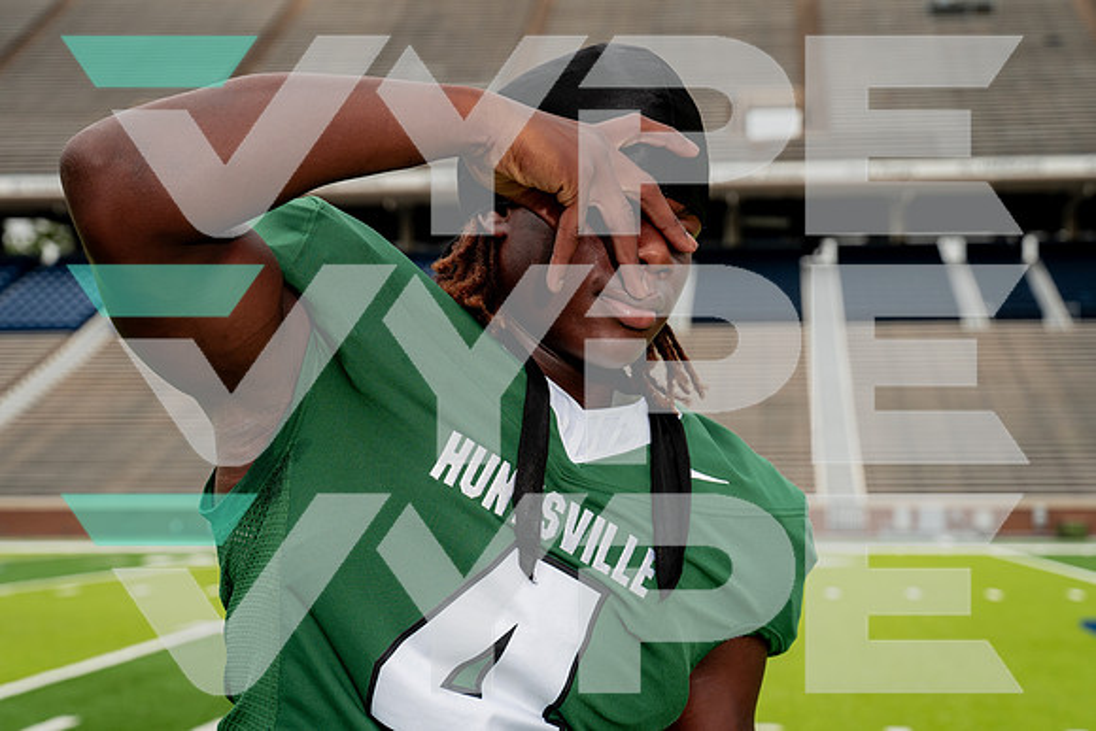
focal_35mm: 64
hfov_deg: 31.3
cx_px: 548
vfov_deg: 21.2
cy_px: 366
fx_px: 1953
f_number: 5.6
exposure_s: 1/500
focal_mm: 61
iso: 100
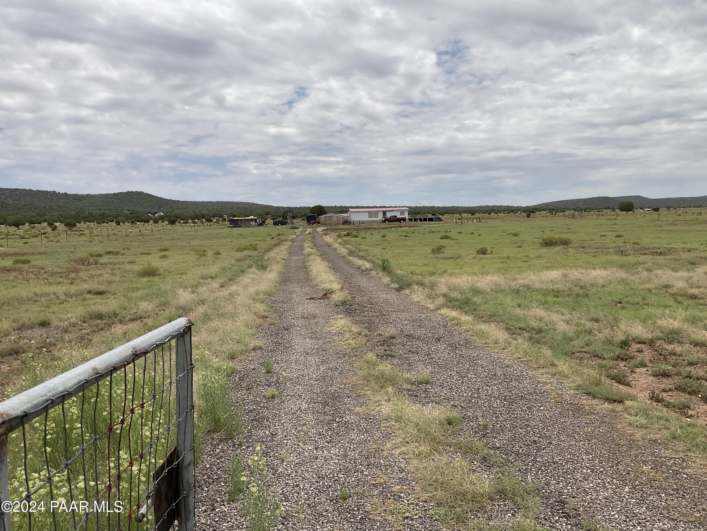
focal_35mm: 29
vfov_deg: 48.2
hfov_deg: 61.7
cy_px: 266
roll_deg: +1.6
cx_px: 354
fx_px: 592
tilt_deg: -5.1
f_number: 1.8
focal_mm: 3
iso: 20
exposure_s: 1/3322
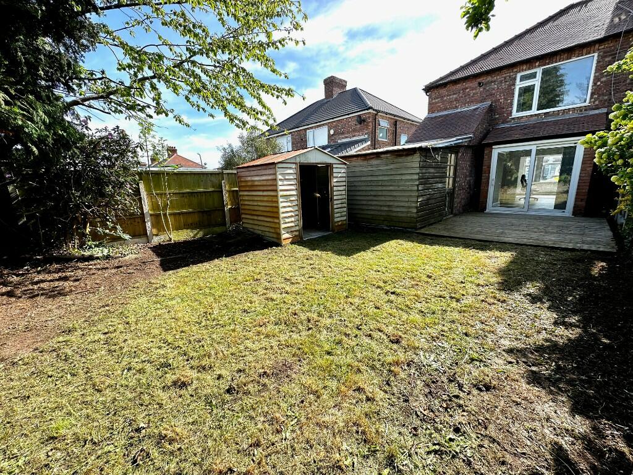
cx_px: 316
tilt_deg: -12.6
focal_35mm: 14
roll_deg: +1.9
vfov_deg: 85.7
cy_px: 238
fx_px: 256
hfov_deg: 102.1
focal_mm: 2.22
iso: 40
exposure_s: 1/387
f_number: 2.2
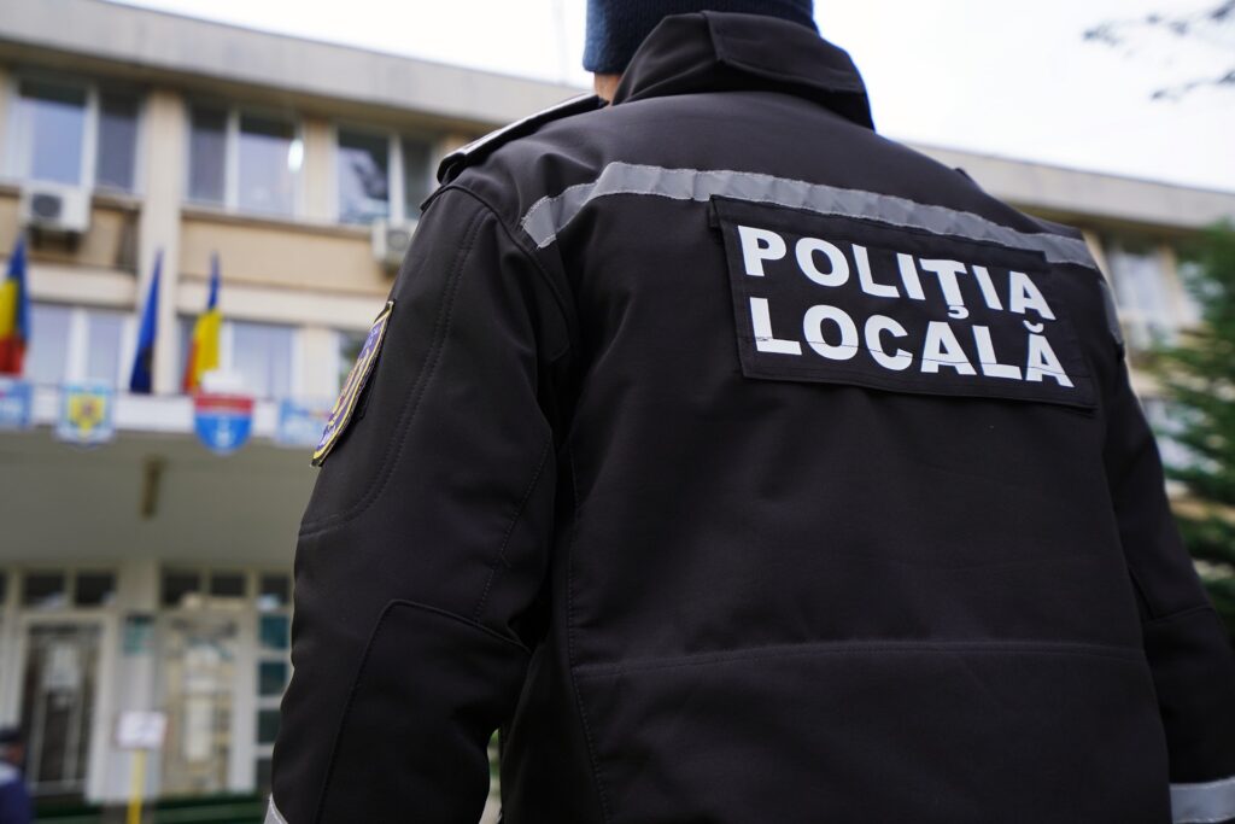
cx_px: 618
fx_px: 1201
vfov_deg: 37.9
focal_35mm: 35
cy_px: 412
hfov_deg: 54.4
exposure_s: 1/500
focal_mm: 35
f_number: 4
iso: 400
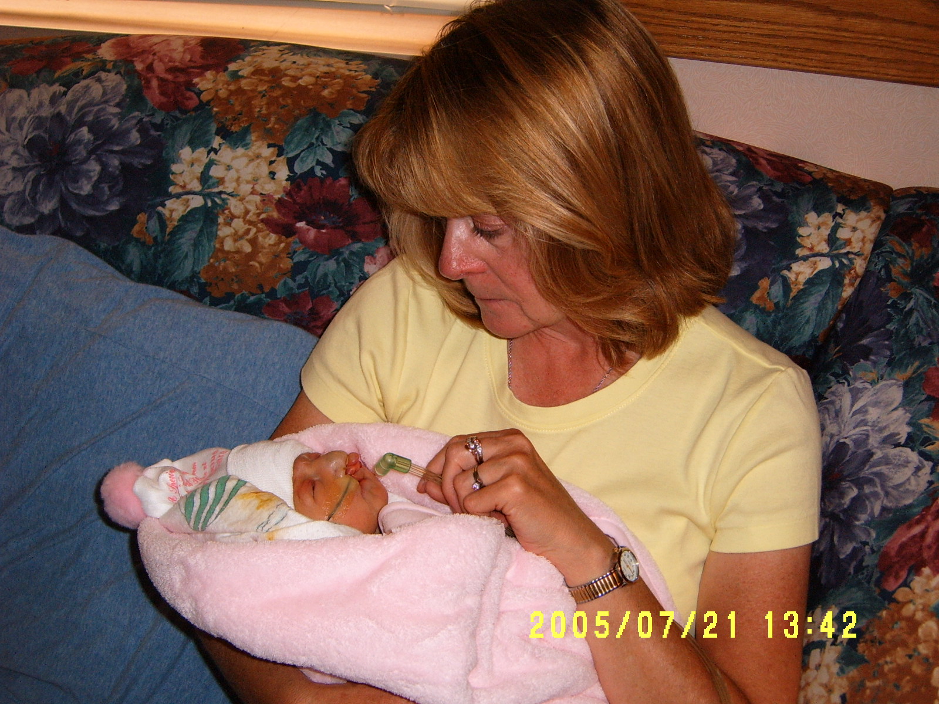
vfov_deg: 30.9
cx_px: 470
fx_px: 1275
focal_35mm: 47
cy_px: 352
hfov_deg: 40.4
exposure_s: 1/30
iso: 141
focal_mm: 7.8
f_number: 3.2
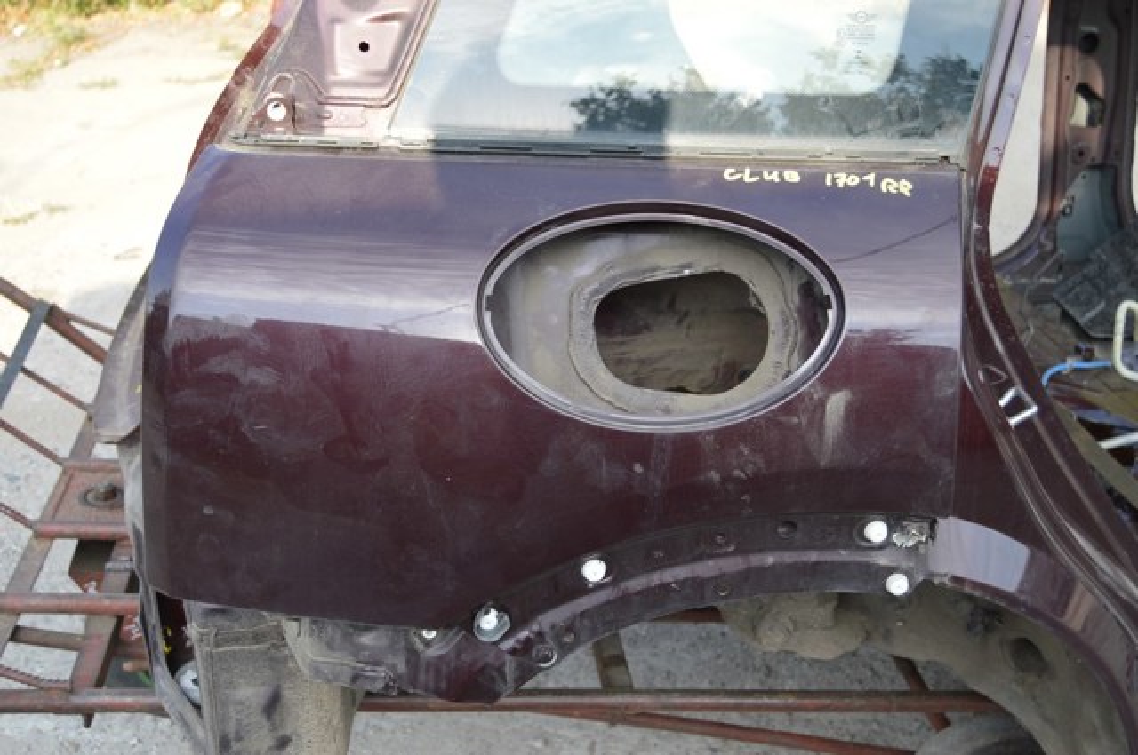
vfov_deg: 34.1
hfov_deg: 49.6
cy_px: 378
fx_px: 1231
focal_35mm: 39
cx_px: 569
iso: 125
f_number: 5.6
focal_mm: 26
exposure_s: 1/125
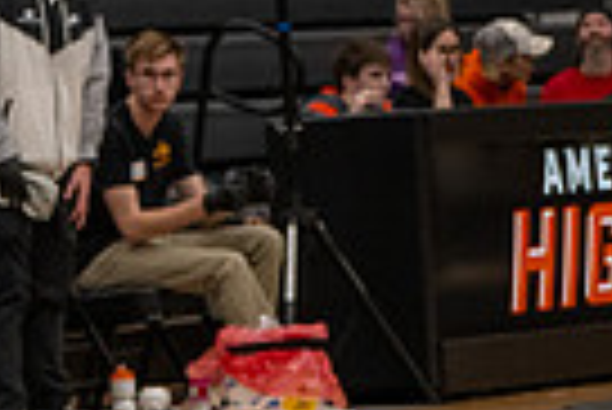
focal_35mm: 366
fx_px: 6229
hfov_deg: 5.5
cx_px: -666
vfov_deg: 3.8
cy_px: 345
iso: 2000
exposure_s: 1/1000
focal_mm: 86
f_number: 2.8
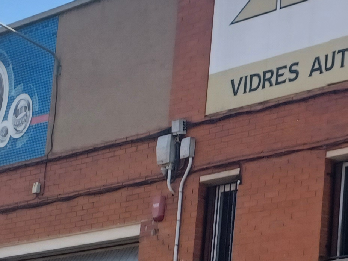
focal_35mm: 108
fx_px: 1085
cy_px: 304
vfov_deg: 13.4
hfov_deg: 14.4
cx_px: 745
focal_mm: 4.6
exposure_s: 1/198
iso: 32
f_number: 1.8
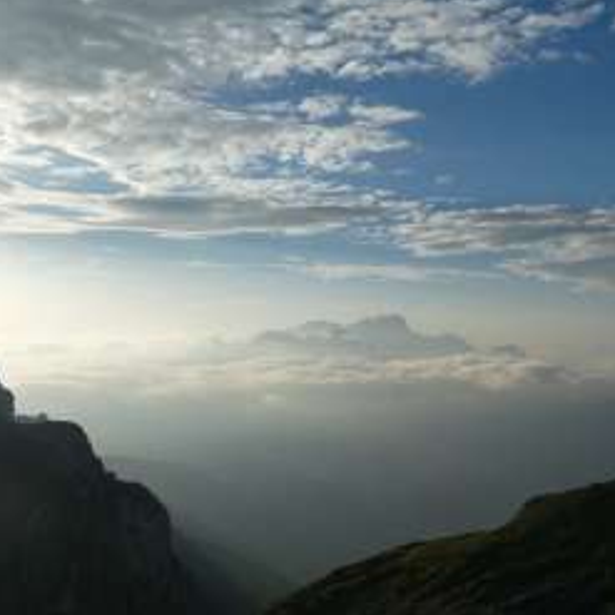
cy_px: 281
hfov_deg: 41.7
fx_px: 804
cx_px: 356
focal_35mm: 40
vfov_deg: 41.8
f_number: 5
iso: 80
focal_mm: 5.4
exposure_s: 1/1000
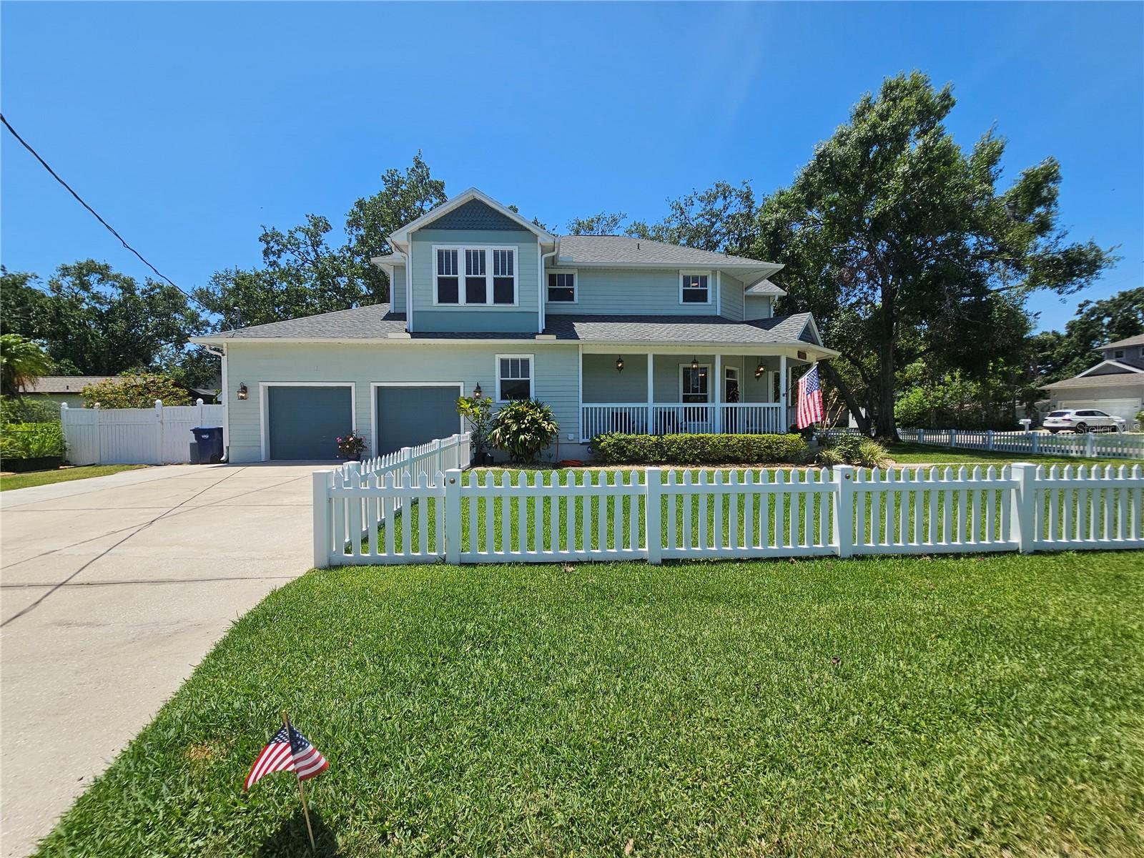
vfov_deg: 89.9
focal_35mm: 13
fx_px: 430
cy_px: 429
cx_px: 572
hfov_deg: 106.2
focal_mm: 2.2
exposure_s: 1/3059
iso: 50
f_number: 2.2
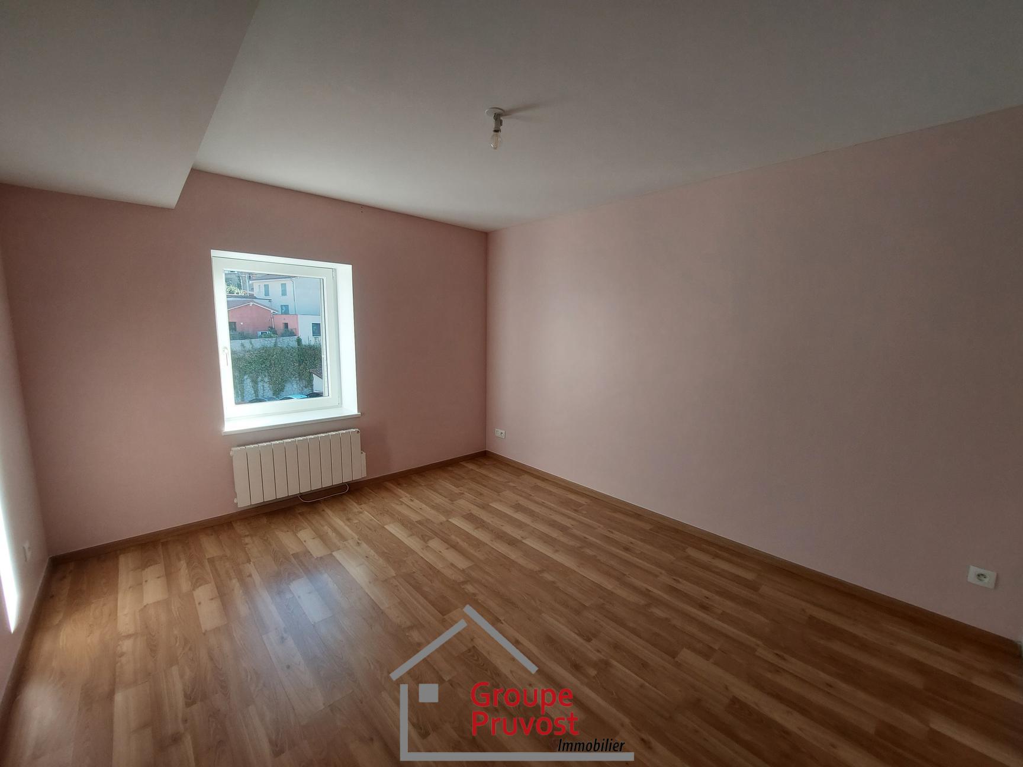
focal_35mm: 13
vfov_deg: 89.9
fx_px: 384
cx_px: 512
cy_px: 384
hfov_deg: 106.2
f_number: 2.2
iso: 64
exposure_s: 1/100
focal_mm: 1.74
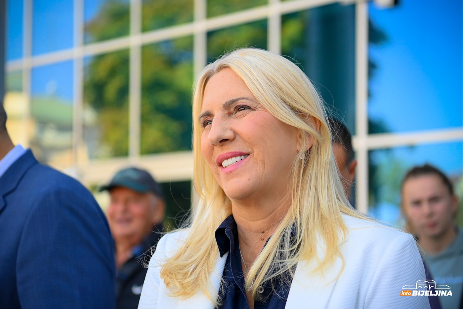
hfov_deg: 28.8
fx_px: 900
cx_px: 232
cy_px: 154
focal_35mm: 70
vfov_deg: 19.5
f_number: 2.8
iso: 1250
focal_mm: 70
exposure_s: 1/2500
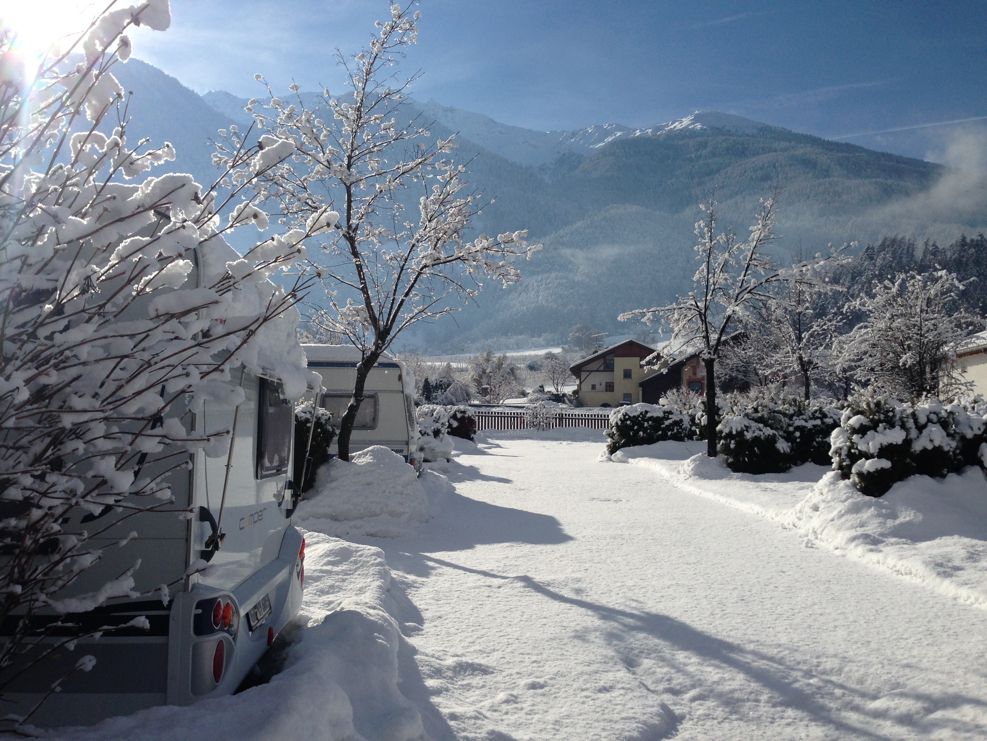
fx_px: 941
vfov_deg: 42.9
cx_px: 494
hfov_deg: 55.4
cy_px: 370
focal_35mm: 33
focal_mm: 4.12
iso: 50
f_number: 2.4
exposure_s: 1/4926
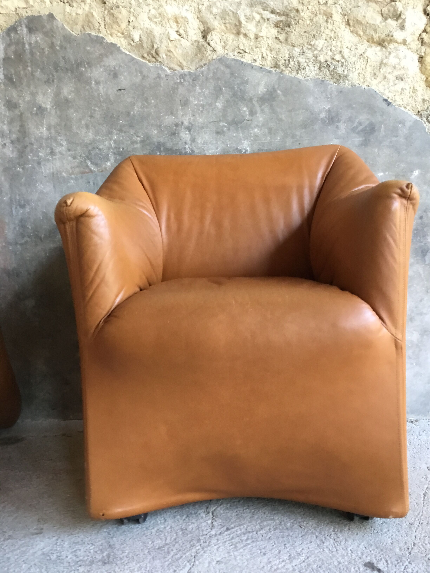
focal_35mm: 31
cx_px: 215
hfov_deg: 45.4
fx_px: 513
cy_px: 286
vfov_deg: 58.4
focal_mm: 3.3
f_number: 2.4
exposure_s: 1/33
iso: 125
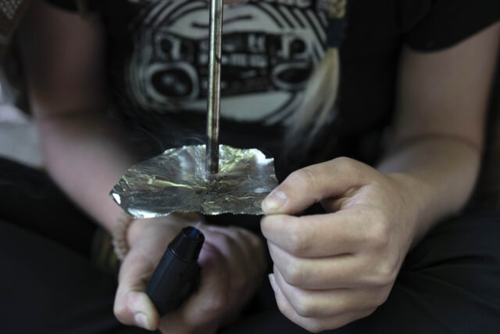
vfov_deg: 27.0
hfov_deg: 39.6
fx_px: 695
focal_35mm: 50
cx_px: 250
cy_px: 167
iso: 200
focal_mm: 50
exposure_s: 1/100
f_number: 3.5
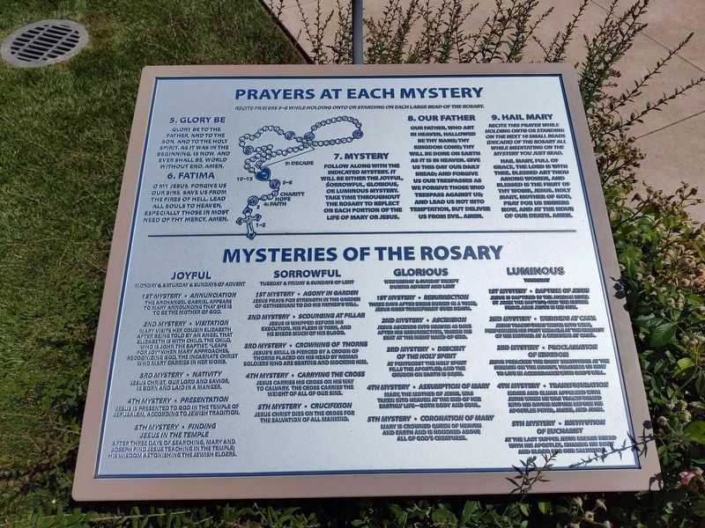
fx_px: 468
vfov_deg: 58.9
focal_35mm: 23
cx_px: 352
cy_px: 264
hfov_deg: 73.9
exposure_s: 1/7812
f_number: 1.8
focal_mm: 5.56
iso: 100
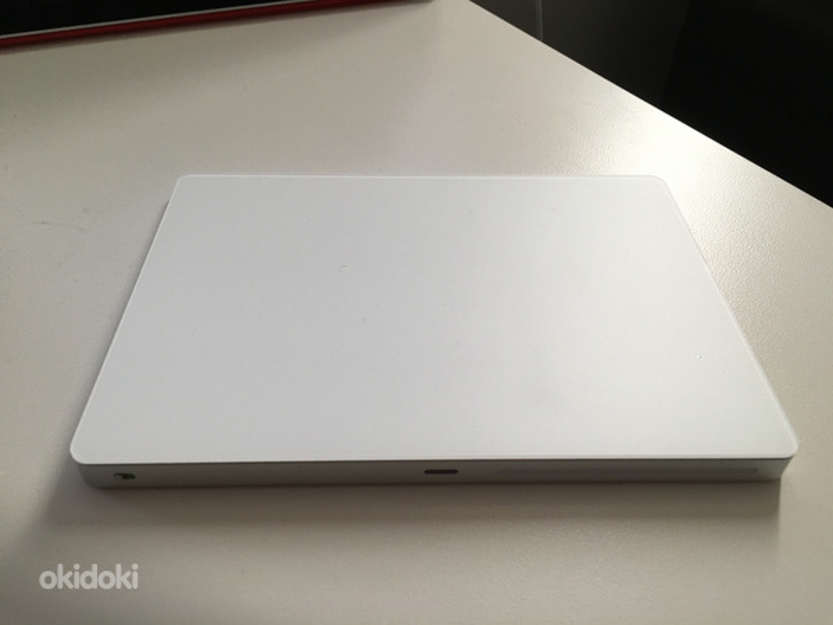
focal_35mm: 29
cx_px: 416
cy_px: 312
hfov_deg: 61.7
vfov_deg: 48.2
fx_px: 698
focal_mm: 4.15
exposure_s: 1/30
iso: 40
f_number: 2.2
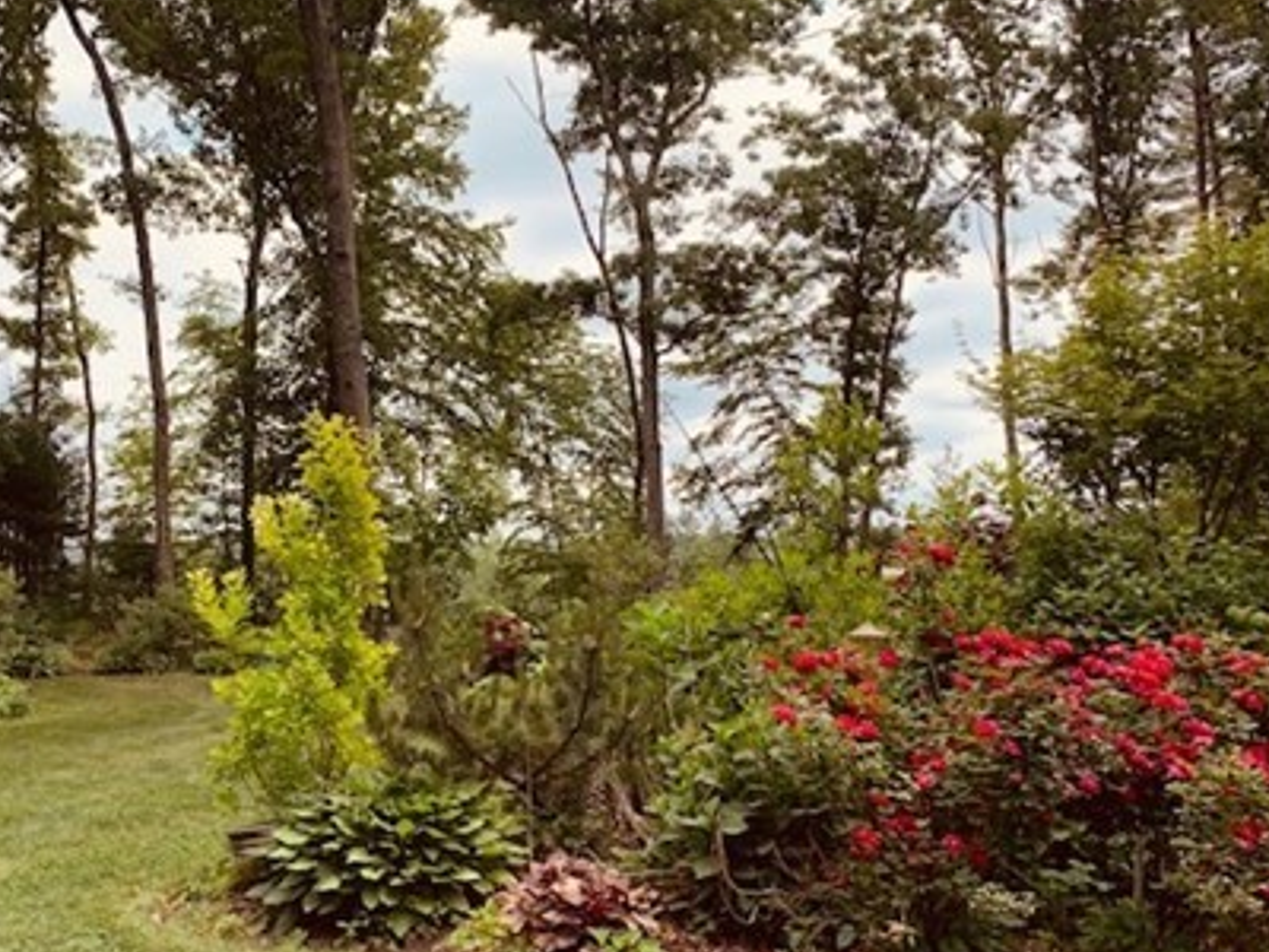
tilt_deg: +8.9
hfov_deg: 46.8
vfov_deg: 36.8
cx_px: 381
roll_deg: +0.9
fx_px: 1430
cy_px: 460
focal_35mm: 39
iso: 25
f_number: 1.8
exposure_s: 1/1299
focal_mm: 4.25
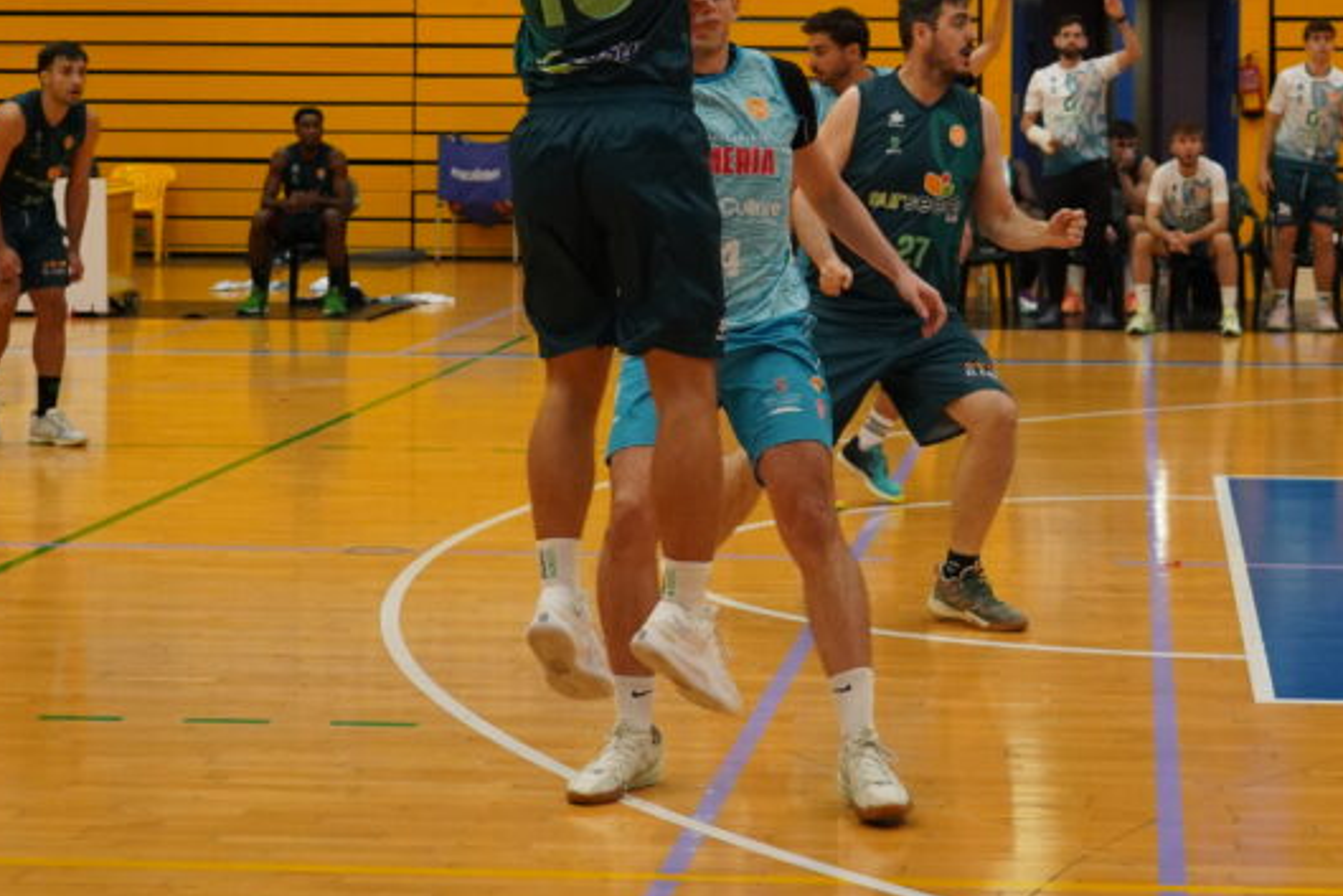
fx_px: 3321
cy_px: 88
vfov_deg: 15.2
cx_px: 858
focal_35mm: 89
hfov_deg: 22.8
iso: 5000
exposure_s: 1/2000
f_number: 4.5
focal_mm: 46
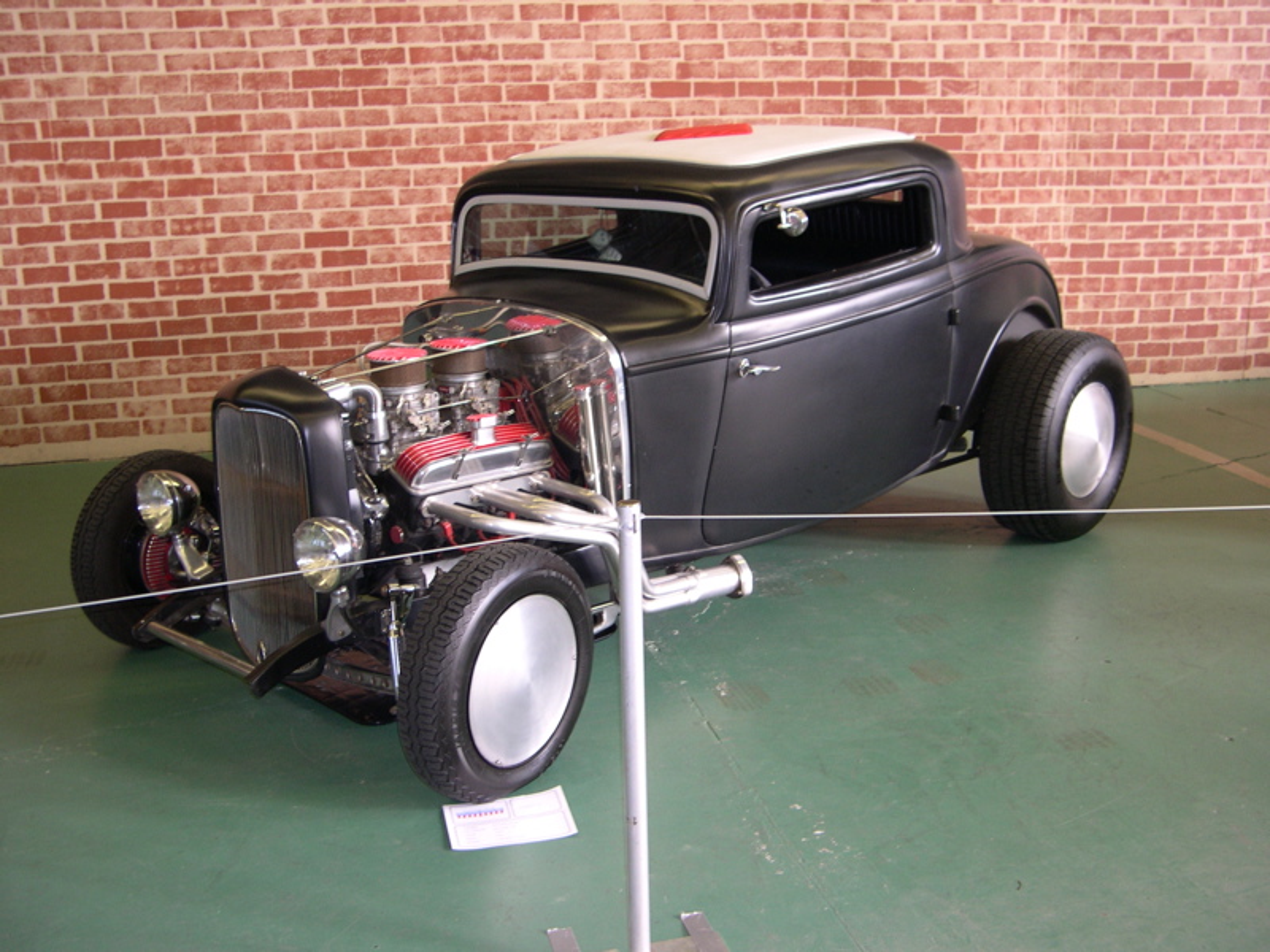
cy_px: 476
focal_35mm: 38
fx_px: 1394
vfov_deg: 37.7
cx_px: 635
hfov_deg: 49.0
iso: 100
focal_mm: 8
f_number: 2.8
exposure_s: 1/30
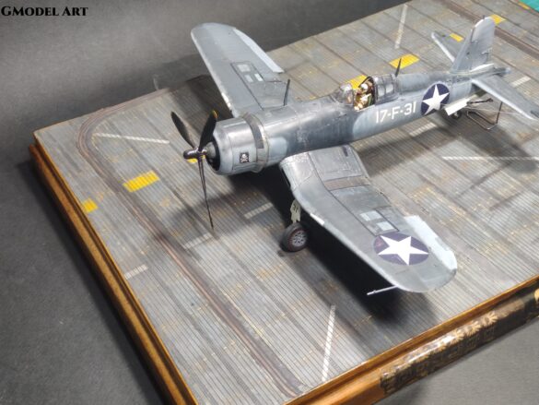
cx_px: 270
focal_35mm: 52
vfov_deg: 28.0
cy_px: 202
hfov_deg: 36.8
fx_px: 810
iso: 336
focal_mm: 5.55
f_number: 2.4
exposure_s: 1/50
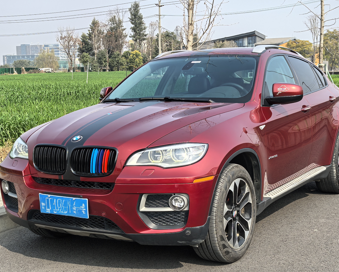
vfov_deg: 26.7
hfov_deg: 33.0
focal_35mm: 57
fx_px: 572
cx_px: 177
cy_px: 137
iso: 50
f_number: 2
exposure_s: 1/1425
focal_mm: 7
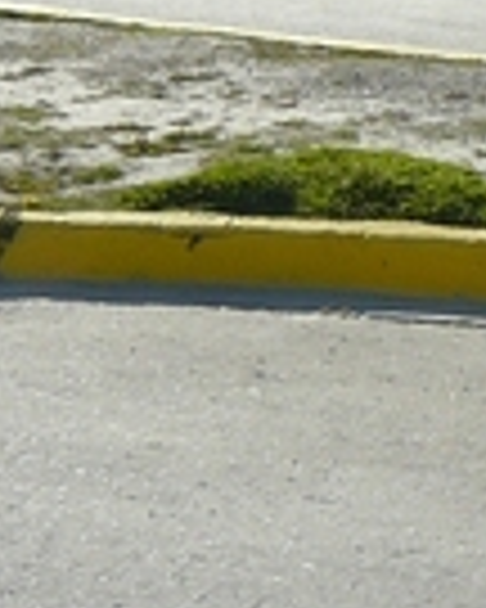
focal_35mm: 152
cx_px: 832
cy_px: -311
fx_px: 2733
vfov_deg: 12.1
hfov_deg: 9.7
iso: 80
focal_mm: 5.2
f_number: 5
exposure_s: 1/500
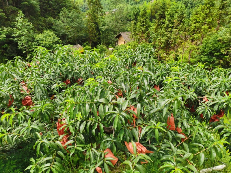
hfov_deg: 65.3
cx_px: 116
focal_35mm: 27
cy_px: 86
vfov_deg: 51.4
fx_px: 180
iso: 50
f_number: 1.8
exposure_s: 1/823
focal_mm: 5.58
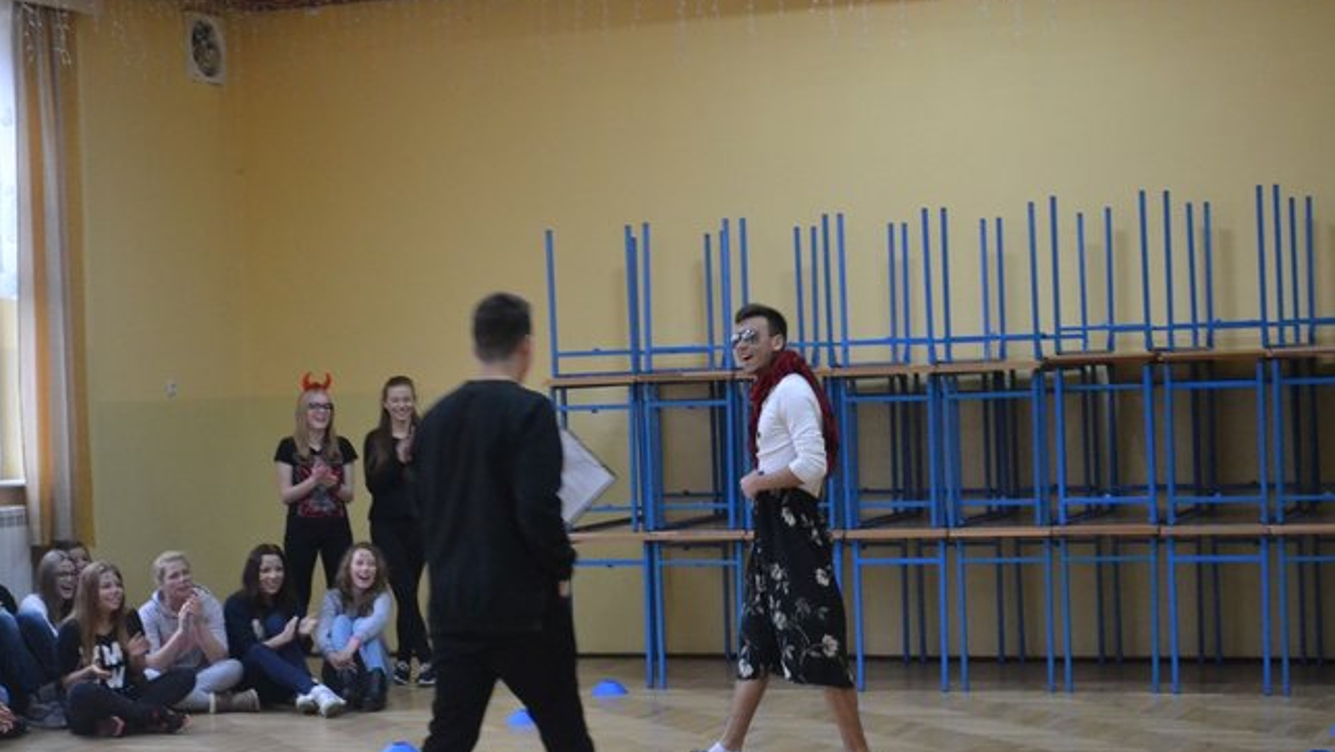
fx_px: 2585
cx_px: 669
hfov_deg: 29.0
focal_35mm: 73
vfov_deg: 16.5
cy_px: 402
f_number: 5.3
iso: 3200
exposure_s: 1/60
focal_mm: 46
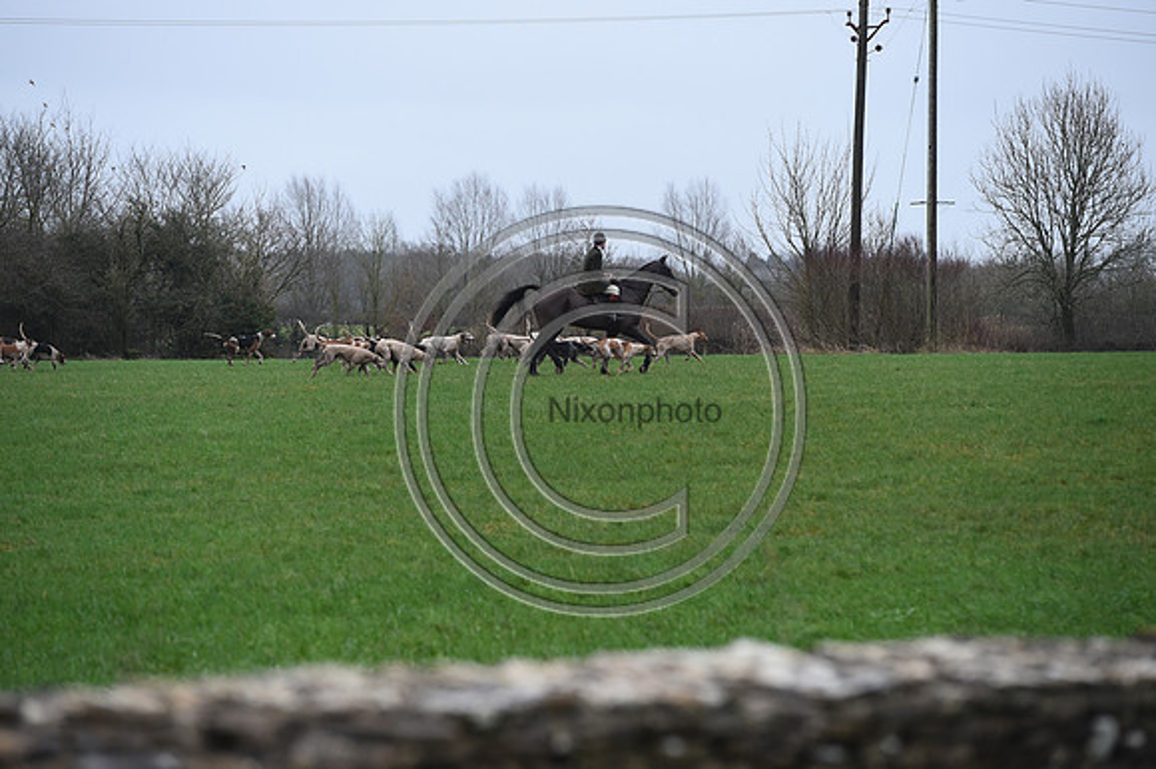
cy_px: 384
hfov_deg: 10.3
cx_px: 578
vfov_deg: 6.9
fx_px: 6418
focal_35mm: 200
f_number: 5.6
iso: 1600
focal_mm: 200
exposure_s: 1/1250
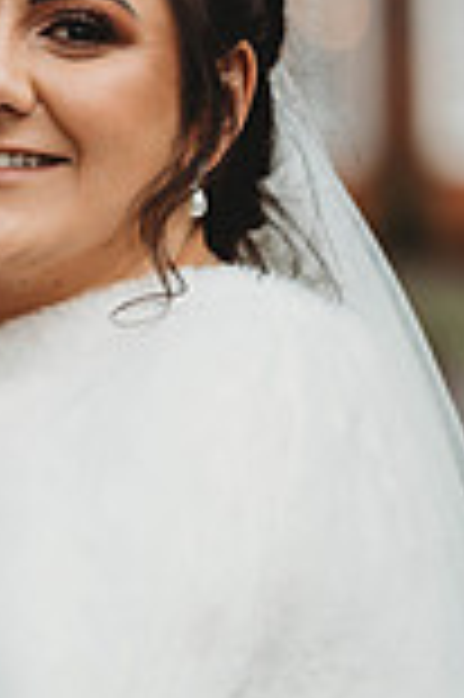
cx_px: -155
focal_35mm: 247
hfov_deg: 5.5
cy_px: 284
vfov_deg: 8.3
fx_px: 4786
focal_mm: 85
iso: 100
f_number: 1.8
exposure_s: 1/200
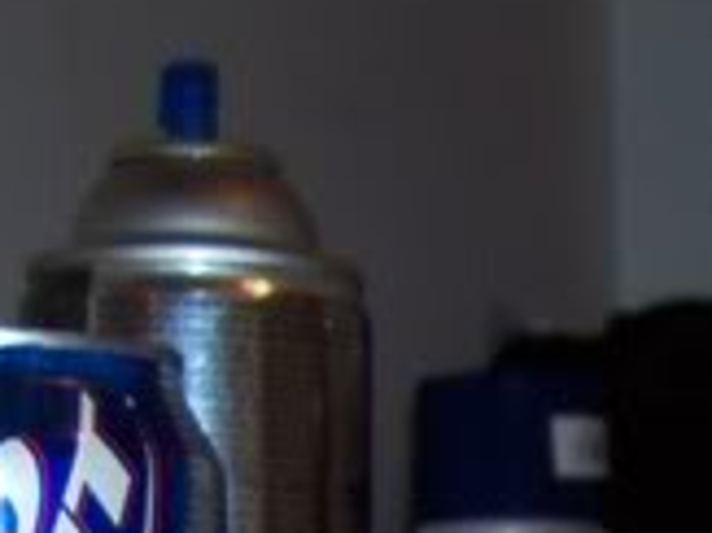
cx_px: 1232
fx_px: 3432
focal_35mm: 167
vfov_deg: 8.2
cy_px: 1280
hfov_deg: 11.1
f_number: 2.7
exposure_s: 1/64
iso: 80
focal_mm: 5.6
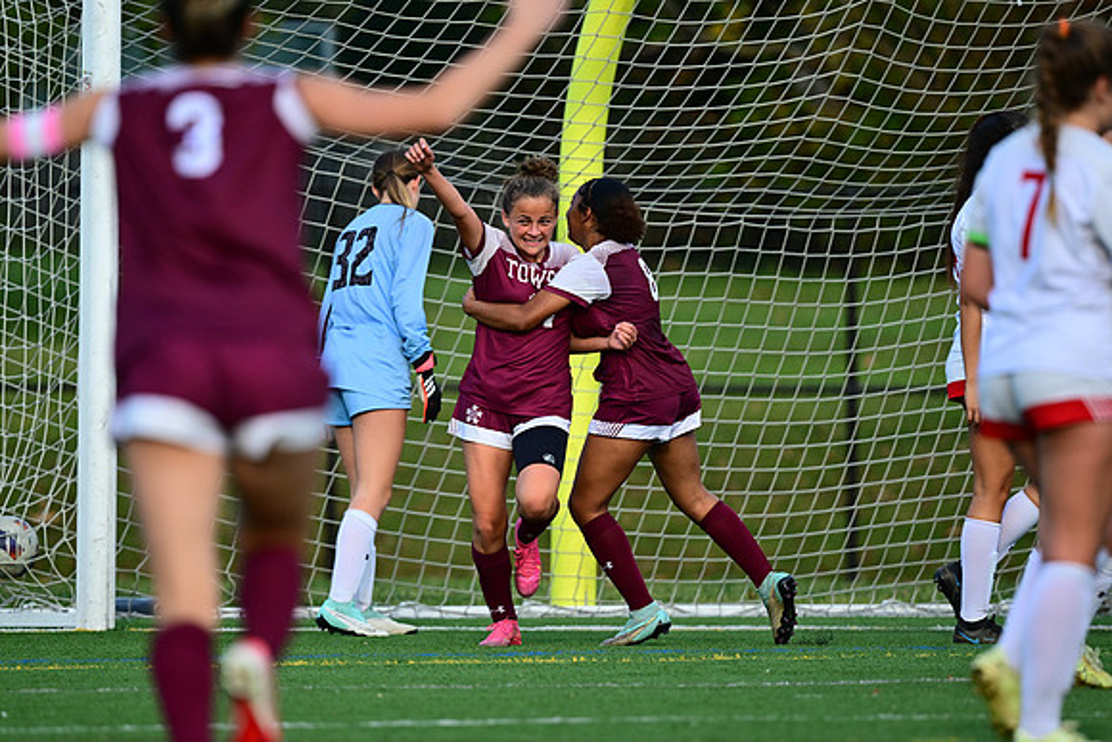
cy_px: 371
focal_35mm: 500
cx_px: 556
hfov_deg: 4.1
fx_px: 15447
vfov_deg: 2.8
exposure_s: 1/2000
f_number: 5.6
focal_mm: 500
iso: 1400
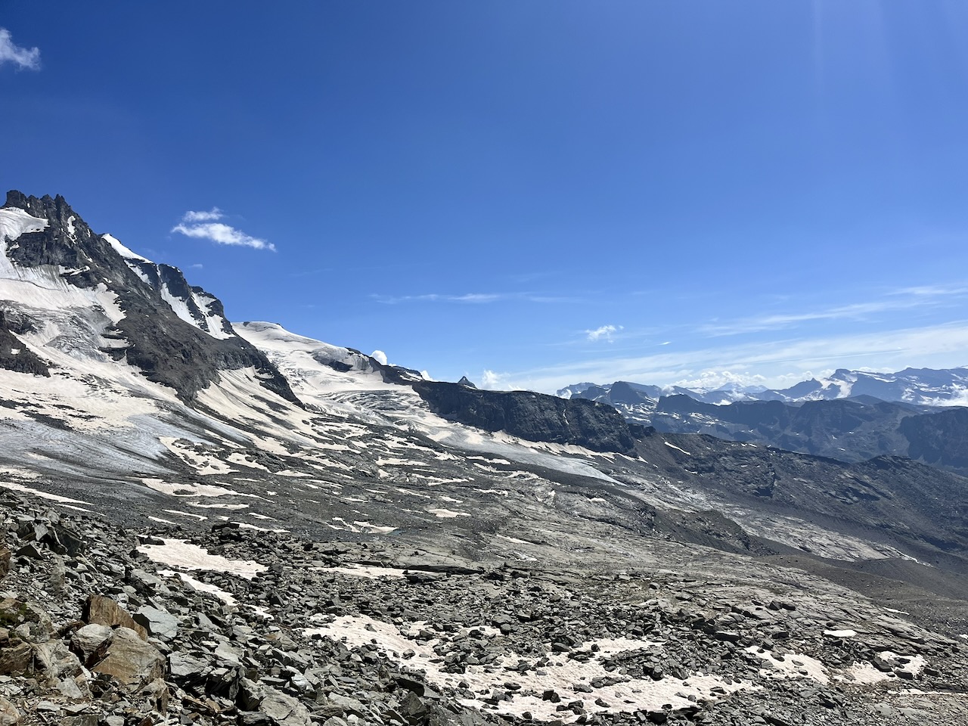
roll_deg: +3.4
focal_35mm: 26
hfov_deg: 67.3
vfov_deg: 53.1
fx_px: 727
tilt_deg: +2.1
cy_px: 363
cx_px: 484
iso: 50
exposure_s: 1/8403
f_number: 1.6
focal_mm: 5.1
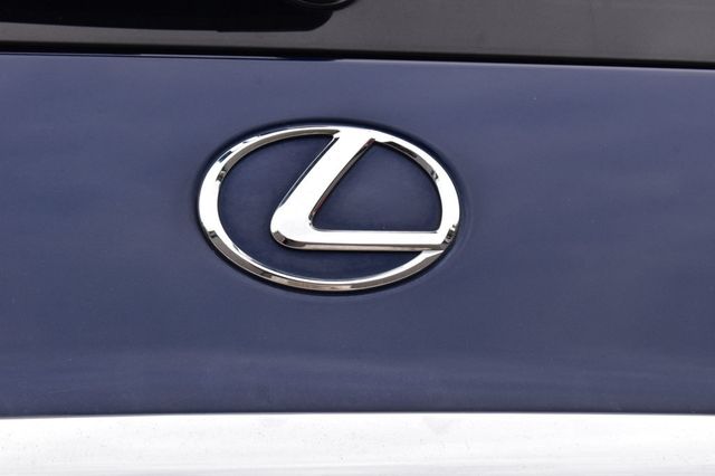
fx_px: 1638
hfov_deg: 24.6
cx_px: 358
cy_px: 238
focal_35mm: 82
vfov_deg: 16.5
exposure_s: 1/200
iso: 400
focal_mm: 55
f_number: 10
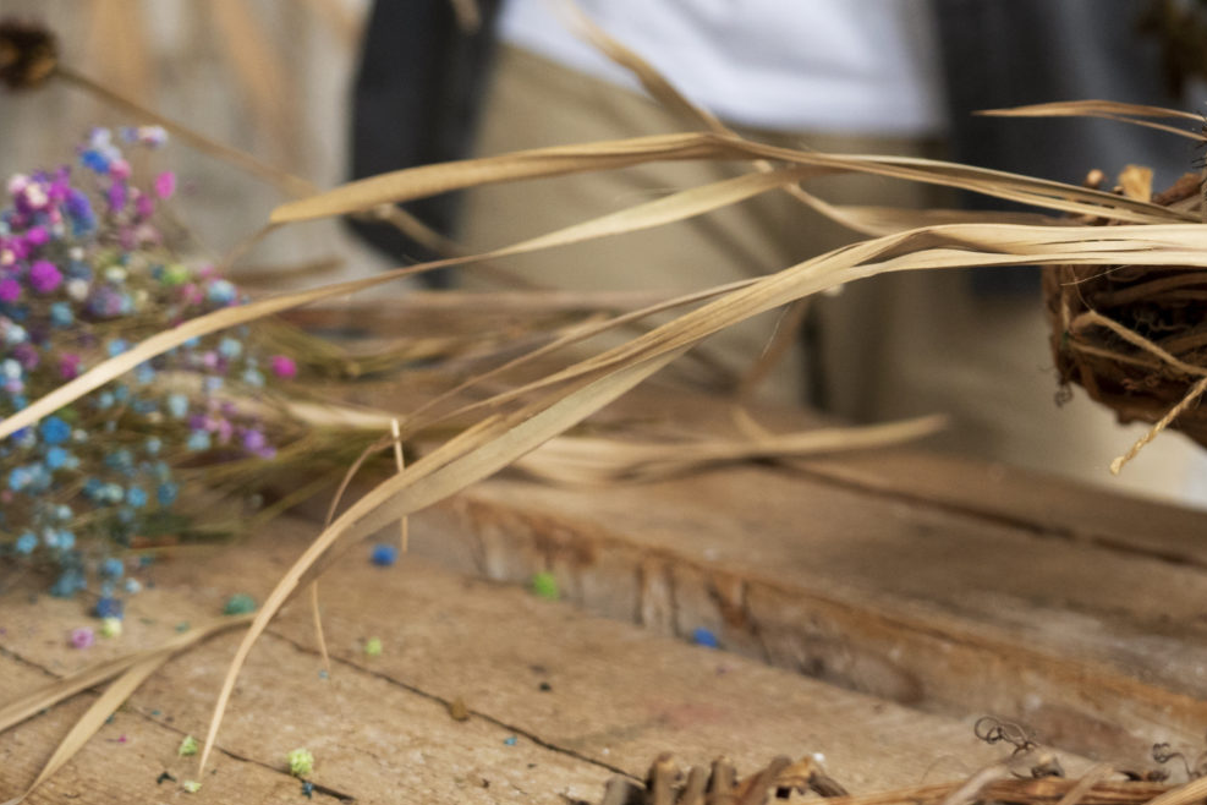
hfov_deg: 20.6
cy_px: 115
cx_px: 1173
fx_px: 3227
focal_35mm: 96
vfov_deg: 14.1
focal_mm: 37.1
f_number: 3.5
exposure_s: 1/200
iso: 1600
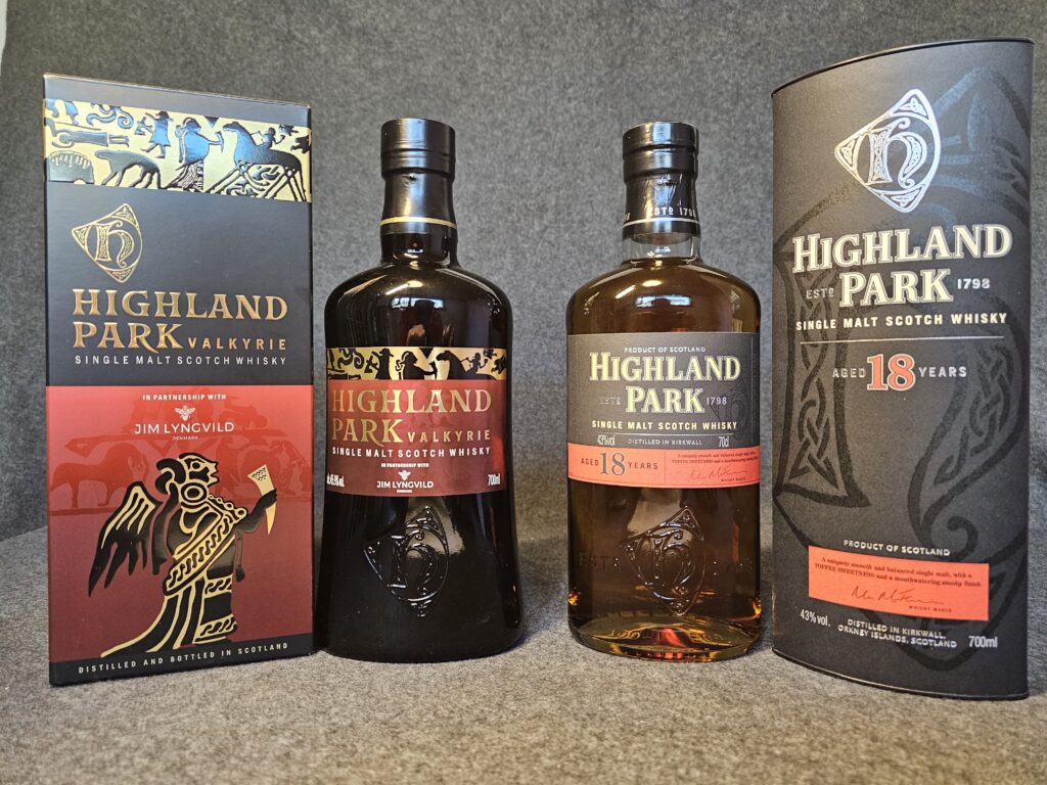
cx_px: 524
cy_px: 392
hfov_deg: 73.9
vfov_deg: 58.9
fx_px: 696
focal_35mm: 23
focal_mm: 6.3
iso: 800
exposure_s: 1/100
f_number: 1.7
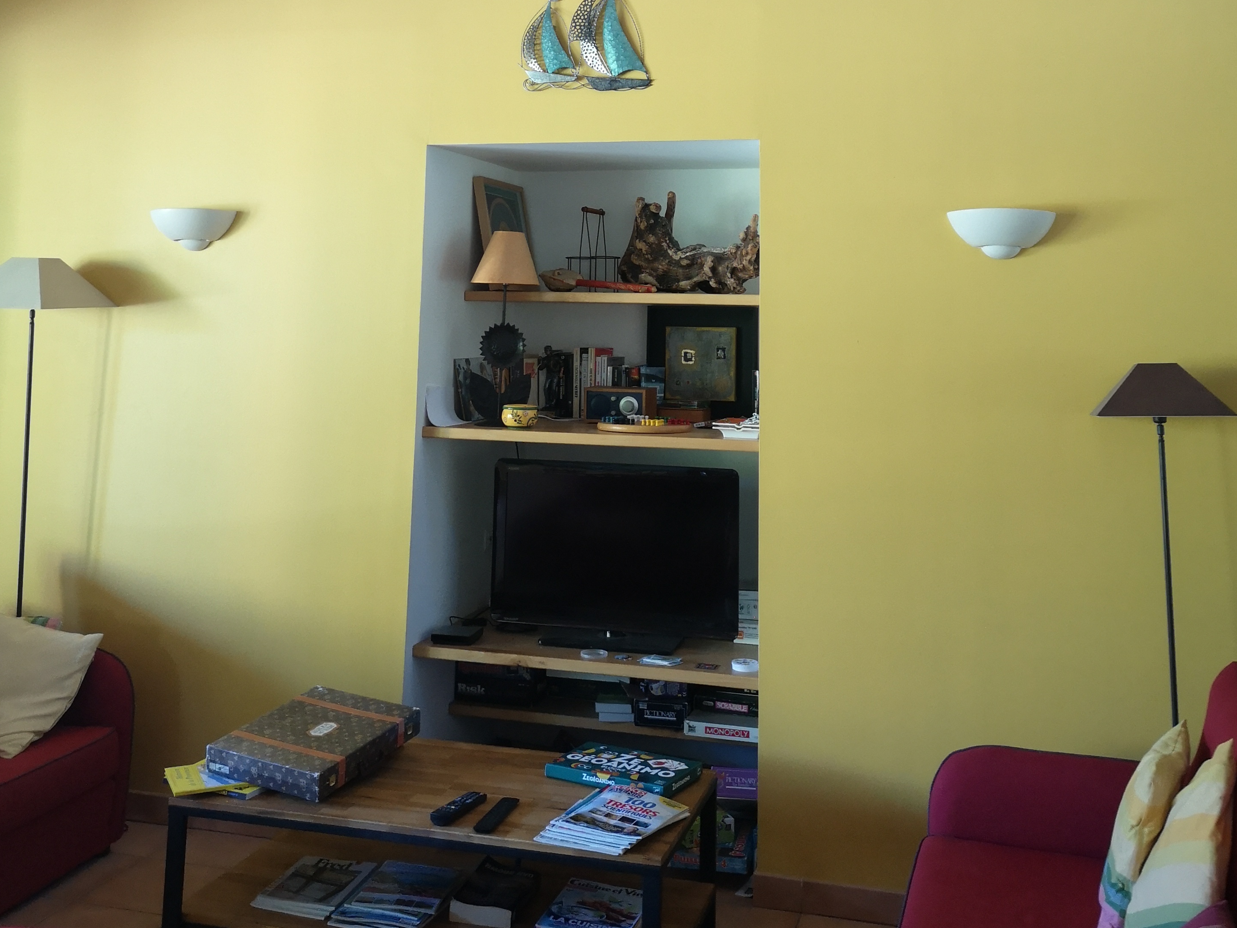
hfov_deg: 50.1
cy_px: 160
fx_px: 1322
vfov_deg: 37.0
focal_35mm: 37
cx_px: 630
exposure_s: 1/50
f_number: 1.8
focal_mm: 3.95
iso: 200
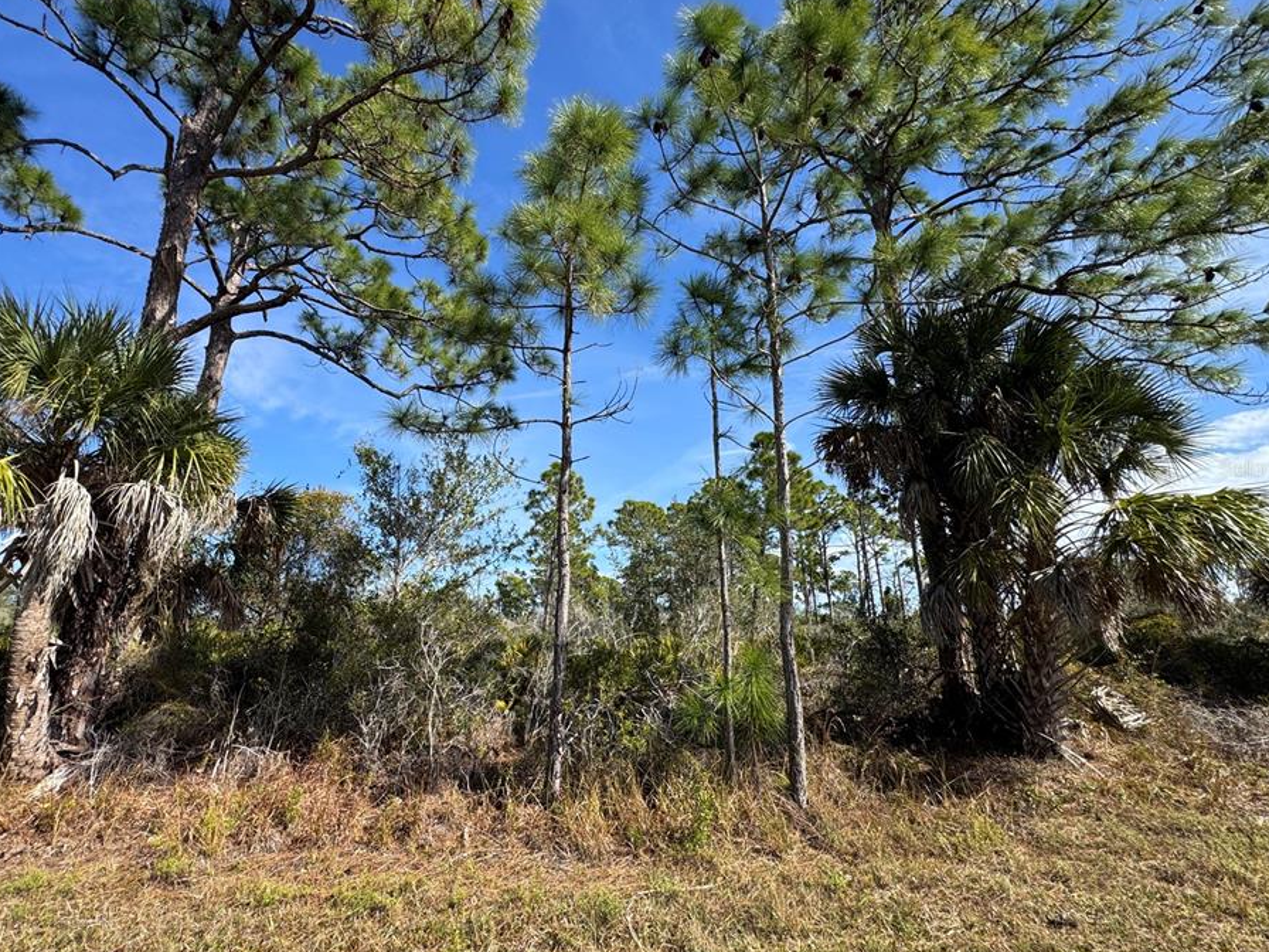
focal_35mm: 16
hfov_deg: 94.3
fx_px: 587
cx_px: 581
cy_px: 468
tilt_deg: +17.0
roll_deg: +0.6
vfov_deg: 78.1
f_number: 2.2
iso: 50
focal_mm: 2.22
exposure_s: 1/1323
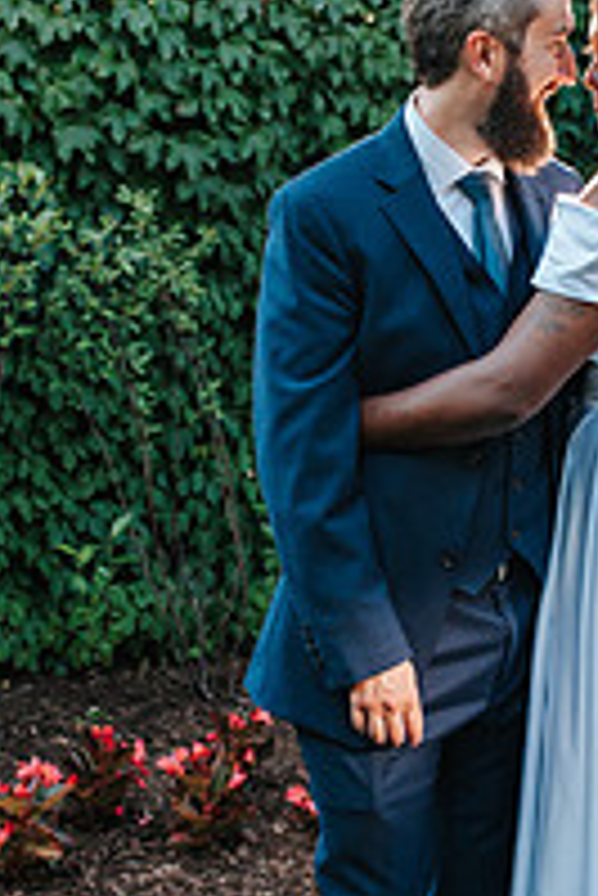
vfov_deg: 25.6
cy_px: 392
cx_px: 576
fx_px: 1965
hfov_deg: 17.0
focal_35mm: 79
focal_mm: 35
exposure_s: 1/1000
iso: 1000
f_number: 4
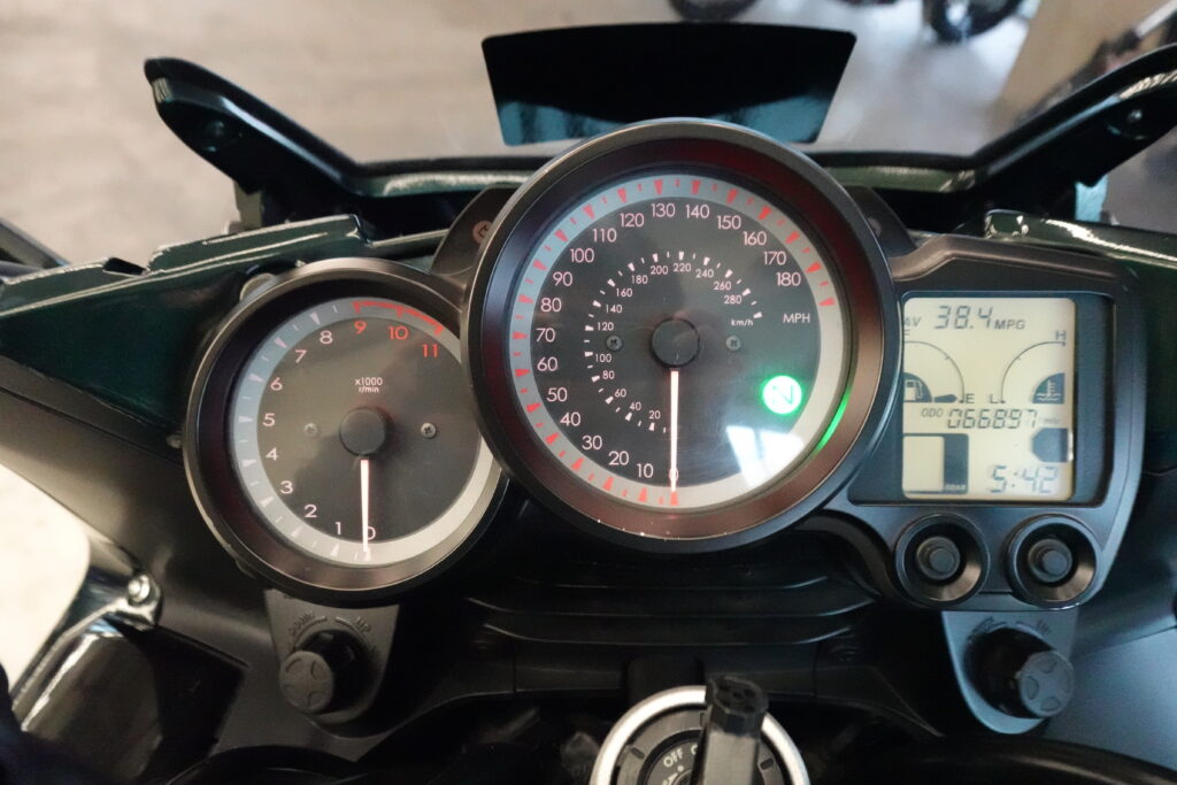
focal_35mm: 29
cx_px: 588
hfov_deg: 63.7
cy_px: 392
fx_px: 948
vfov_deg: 45.0
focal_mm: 10.77
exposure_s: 1/125
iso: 6400
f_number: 3.2
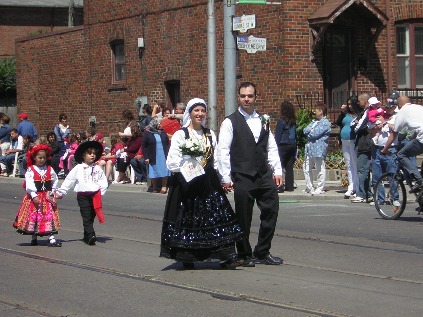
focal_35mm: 108
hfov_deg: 18.2
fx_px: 1320
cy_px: 158
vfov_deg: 13.7
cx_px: 212
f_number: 4.7
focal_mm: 14.1
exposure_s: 1/453
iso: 50
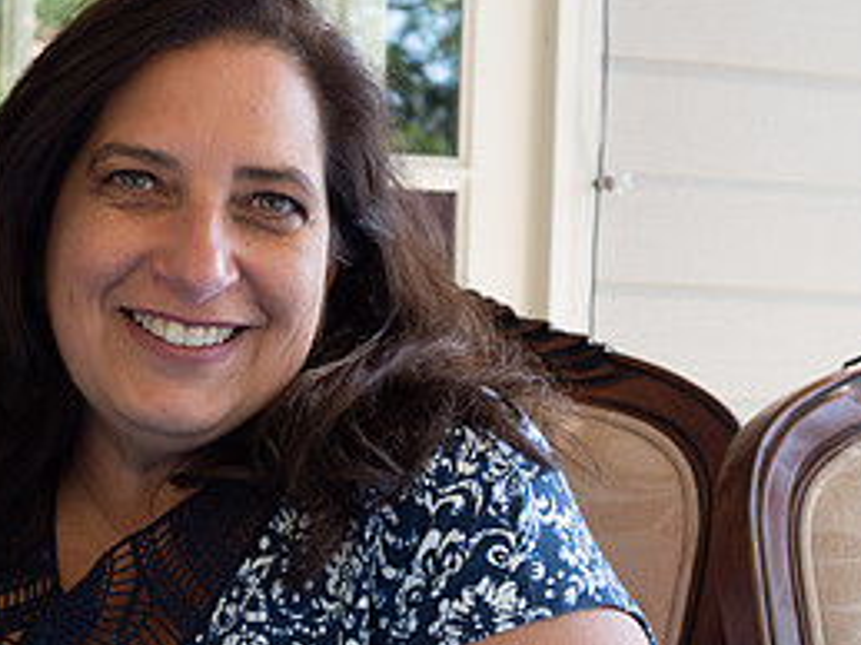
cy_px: 547
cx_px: 279
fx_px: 2113
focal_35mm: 85
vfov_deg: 17.2
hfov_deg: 22.9
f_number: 3.5
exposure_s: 1/125
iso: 320
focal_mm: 19
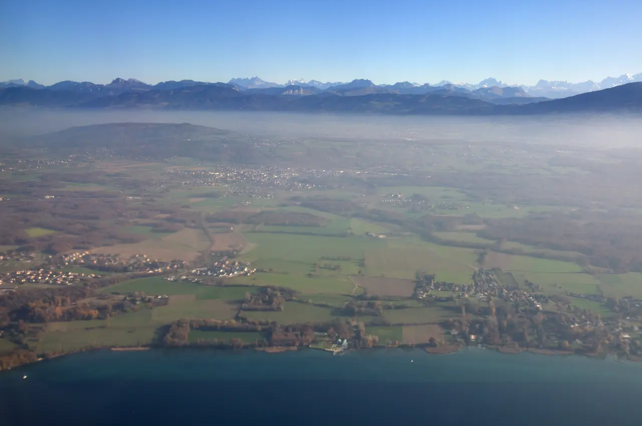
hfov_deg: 51.3
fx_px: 668
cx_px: 321
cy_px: 213
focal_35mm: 38
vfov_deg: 35.4
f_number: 10
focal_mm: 25
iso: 200
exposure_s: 1/200
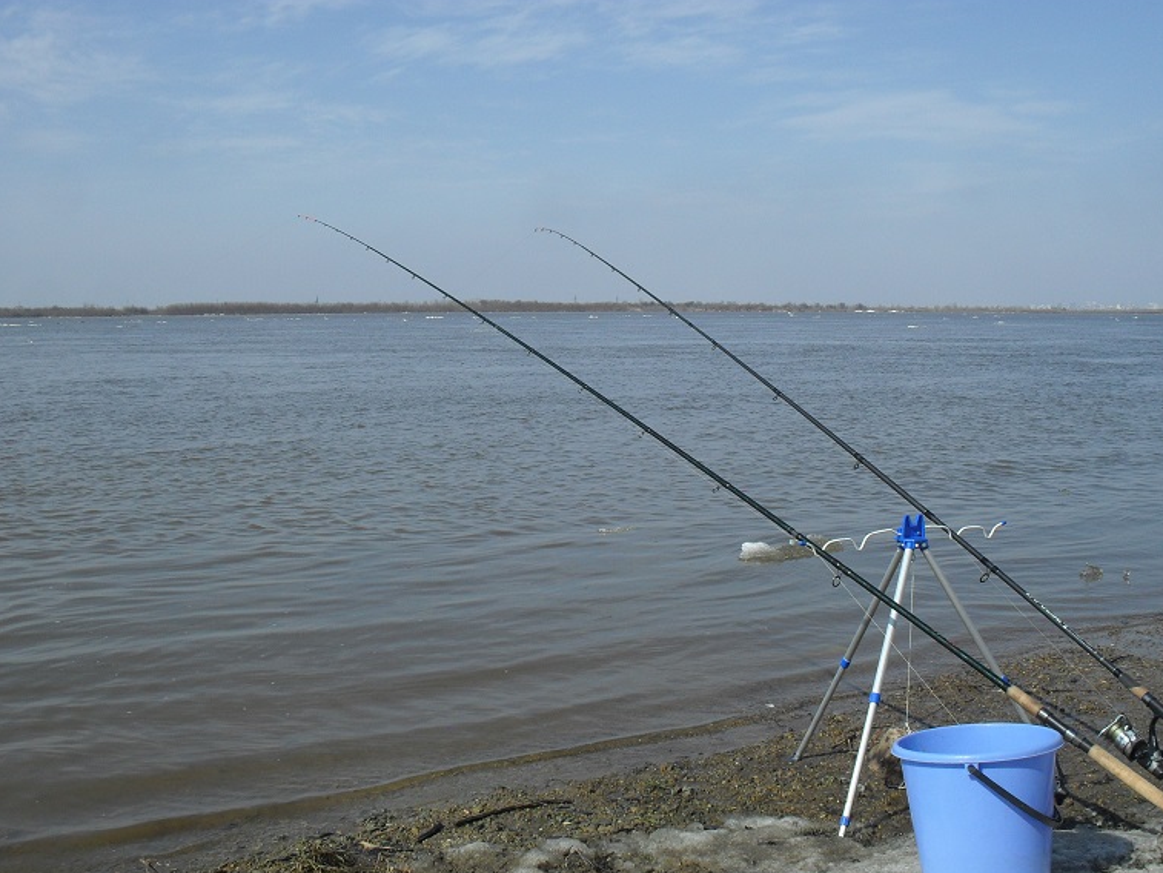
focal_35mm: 37
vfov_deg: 38.7
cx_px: 611
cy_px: 453
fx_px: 1243
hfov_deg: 50.1
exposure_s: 1/250
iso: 100
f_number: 8.4
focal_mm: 6.3
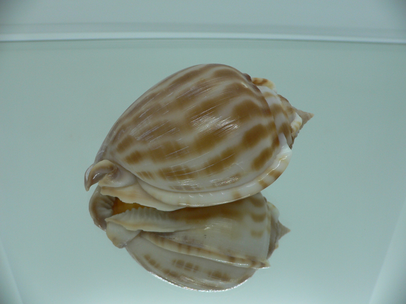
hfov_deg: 52.6
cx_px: 203
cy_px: 152
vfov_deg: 40.7
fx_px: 411
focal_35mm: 35
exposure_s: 1/60
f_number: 2.8
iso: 80
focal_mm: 4.6
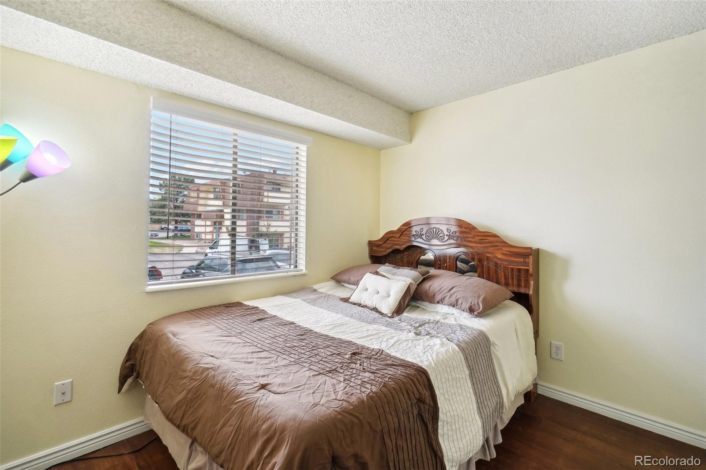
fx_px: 294
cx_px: 353
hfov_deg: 100.4
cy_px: 235
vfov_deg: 77.3
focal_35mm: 15
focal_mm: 10
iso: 400
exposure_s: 1/25
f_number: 8
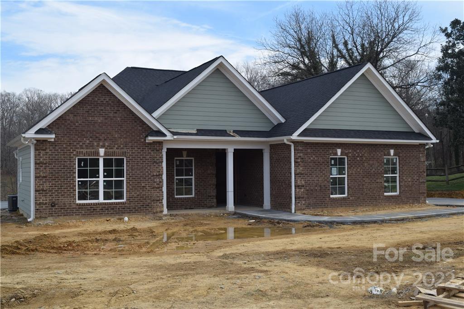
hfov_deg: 46.4
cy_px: 154
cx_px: 232
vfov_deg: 31.9
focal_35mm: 42
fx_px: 541
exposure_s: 1/320
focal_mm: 28
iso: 200
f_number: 9
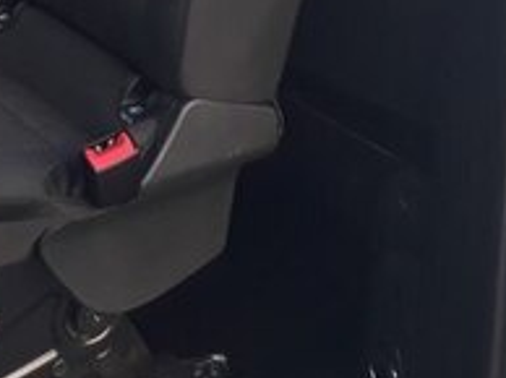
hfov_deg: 20.3
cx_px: -55
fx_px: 1343
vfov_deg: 14.5
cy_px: -257
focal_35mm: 92
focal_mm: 3.6
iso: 50
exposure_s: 1/100
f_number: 1.9
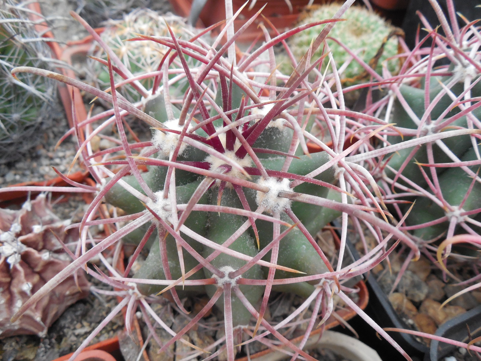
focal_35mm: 31
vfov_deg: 45.4
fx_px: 431
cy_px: 180
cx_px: 240
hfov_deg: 58.4
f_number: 3.6
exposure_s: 1/25
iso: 400
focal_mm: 5.6
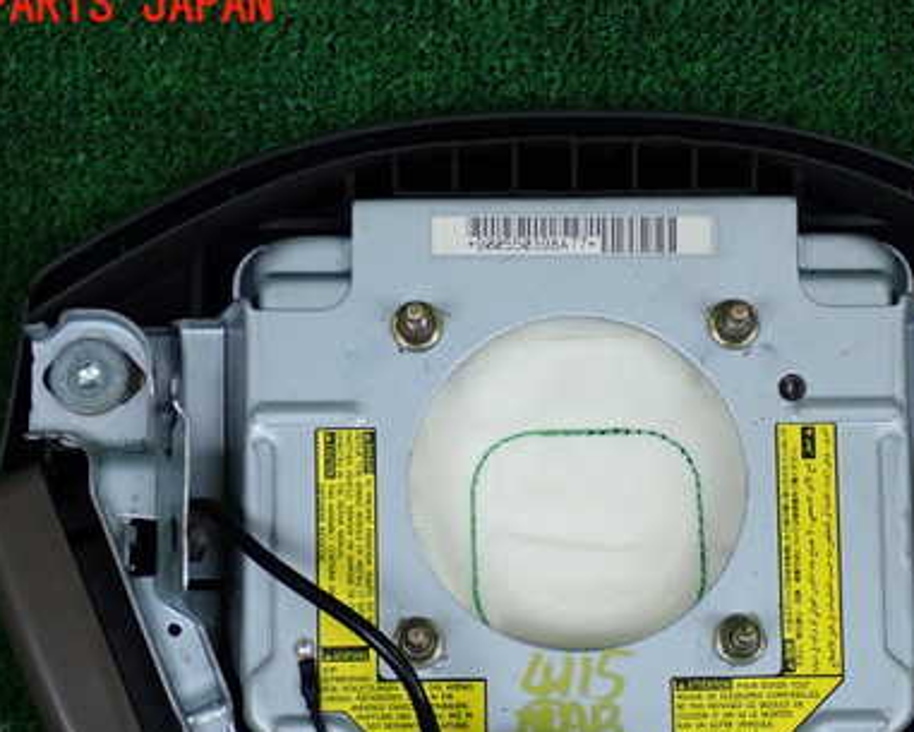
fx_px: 2787
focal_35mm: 103
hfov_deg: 18.6
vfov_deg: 14.9
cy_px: 516
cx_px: 557
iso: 320
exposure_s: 1/125
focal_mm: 11.88
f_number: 3.8
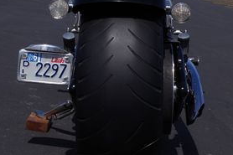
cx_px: 117
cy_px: 21
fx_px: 537
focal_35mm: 83
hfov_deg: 24.5
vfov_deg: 16.3
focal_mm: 24.38
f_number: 8
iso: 100
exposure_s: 1/400
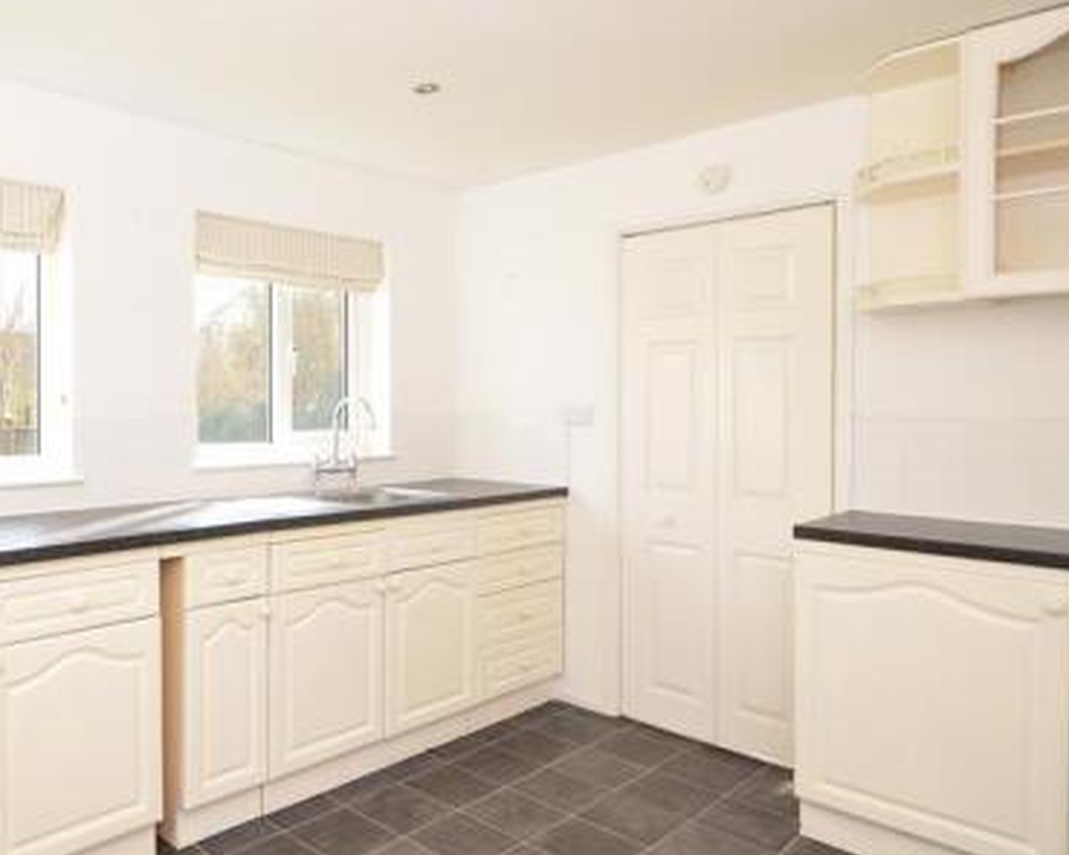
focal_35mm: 25
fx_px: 791
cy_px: 397
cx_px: 293
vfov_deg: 56.7
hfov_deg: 64.8
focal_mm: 10
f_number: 6.3
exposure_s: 1/160
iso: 640
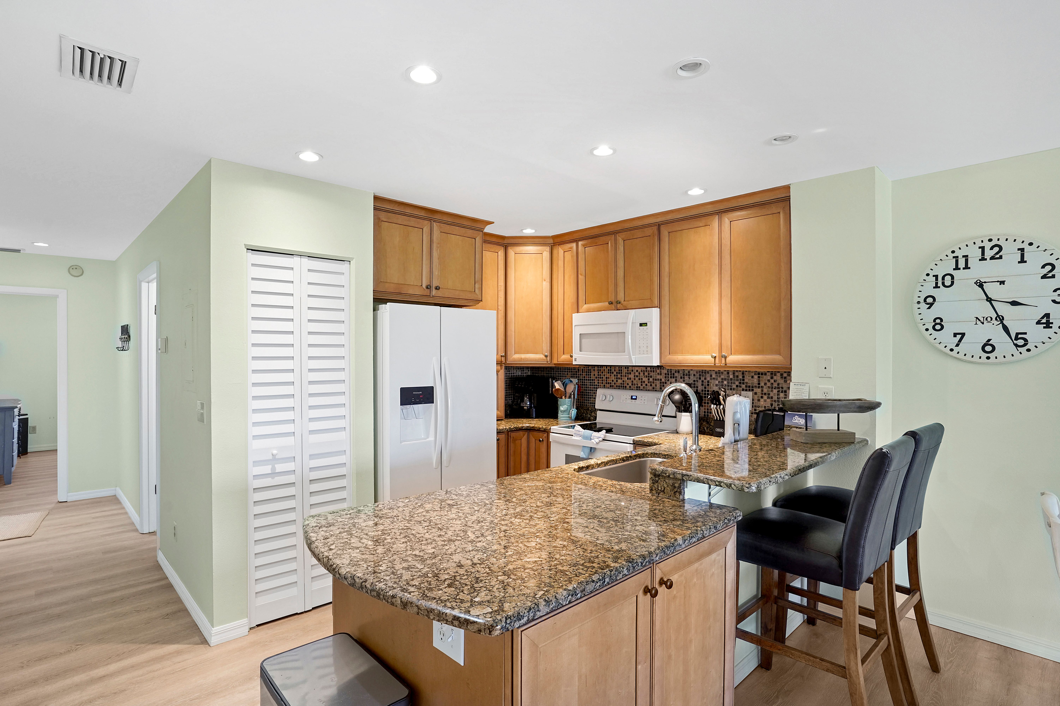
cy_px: 353
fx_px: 500
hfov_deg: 93.3
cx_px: 530
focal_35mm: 17
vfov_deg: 70.4
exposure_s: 1/2
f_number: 8
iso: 800
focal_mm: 17
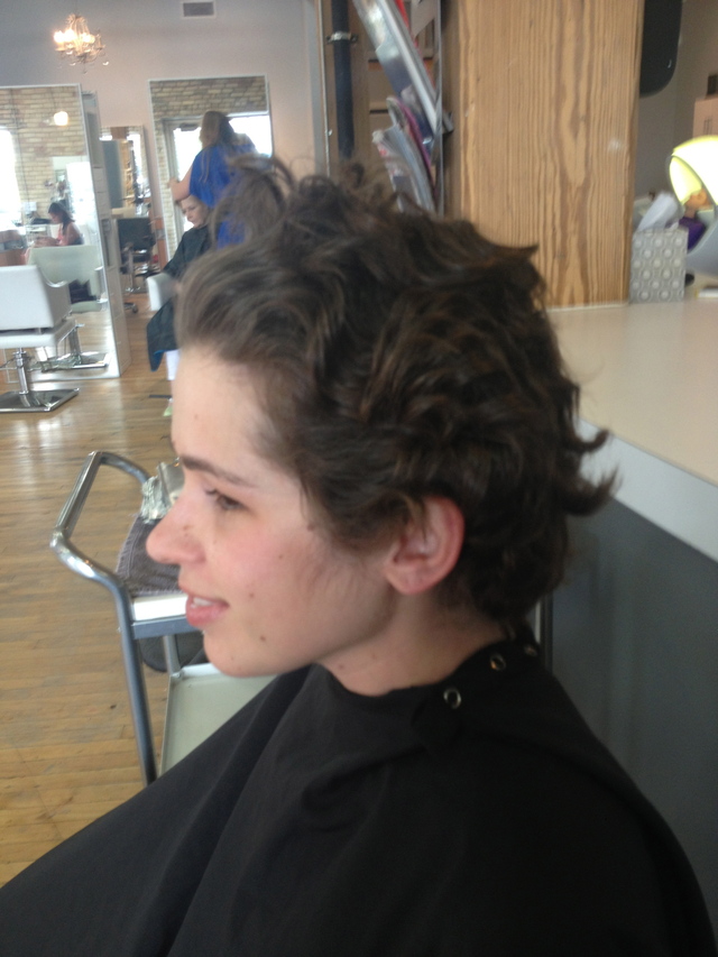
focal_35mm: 35
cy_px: 478
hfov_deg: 40.7
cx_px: 359
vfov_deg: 52.6
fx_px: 968
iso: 80
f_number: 2.4
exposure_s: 1/20
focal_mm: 4.28
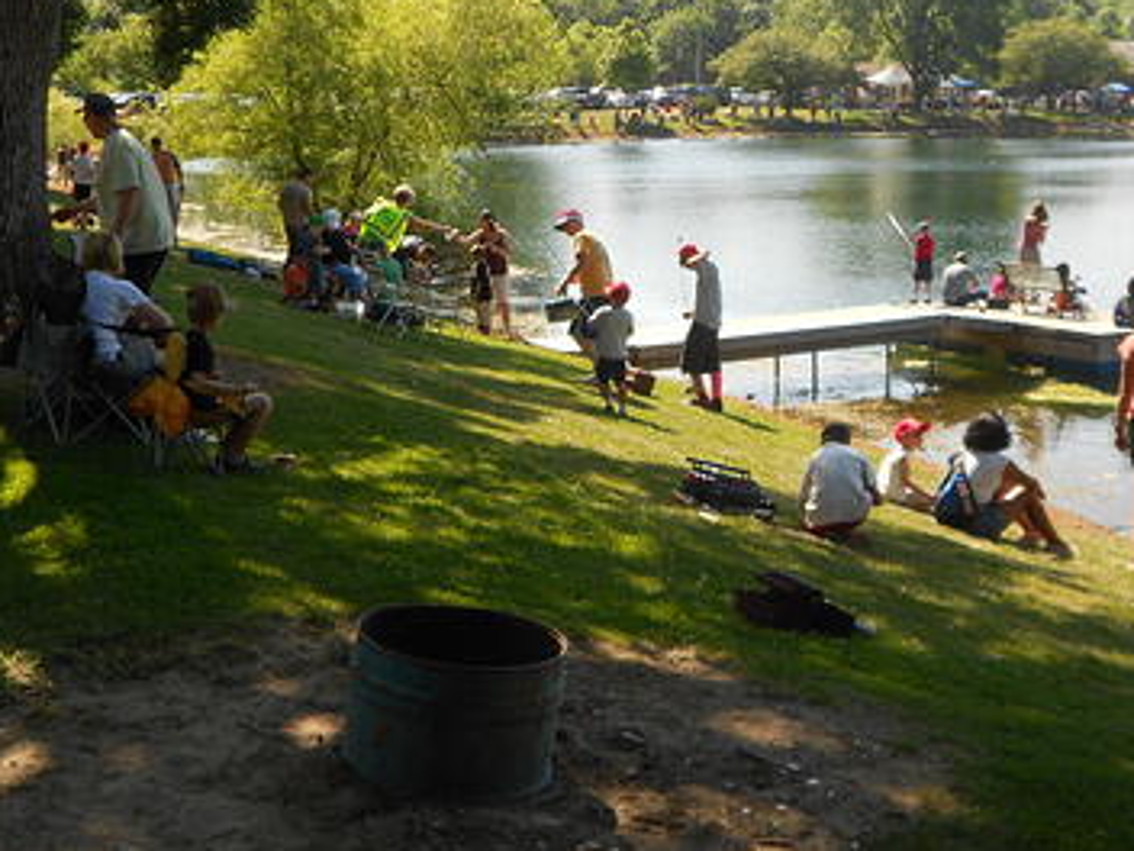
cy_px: 342
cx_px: 623
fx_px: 1867
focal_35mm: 57
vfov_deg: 25.6
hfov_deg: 33.8
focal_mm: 7.7
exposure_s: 1/320
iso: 80
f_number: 4.2
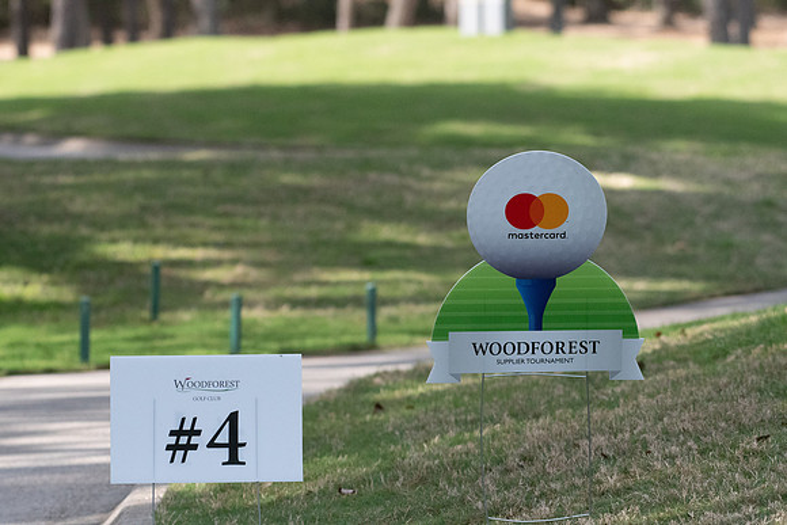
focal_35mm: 300
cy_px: 262
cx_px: 394
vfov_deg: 4.6
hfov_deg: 6.9
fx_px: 6560
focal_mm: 200
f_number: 5.6
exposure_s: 1/5000
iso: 2500
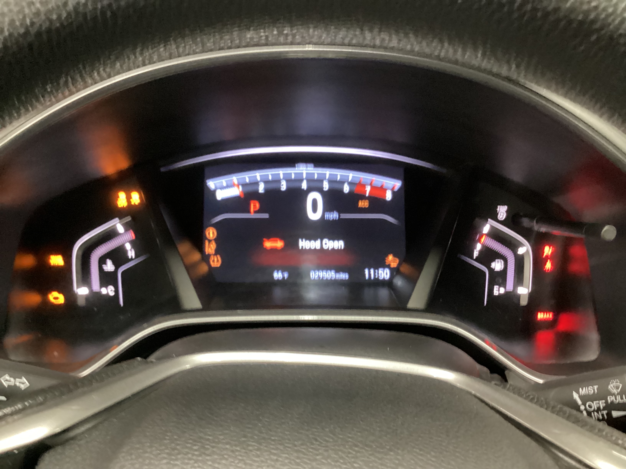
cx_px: 313
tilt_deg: -29.2
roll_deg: -2.4
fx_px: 561
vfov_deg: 45.4
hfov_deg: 58.4
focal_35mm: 31
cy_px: 234
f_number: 2.4
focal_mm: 3.3
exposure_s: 1/20
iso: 640
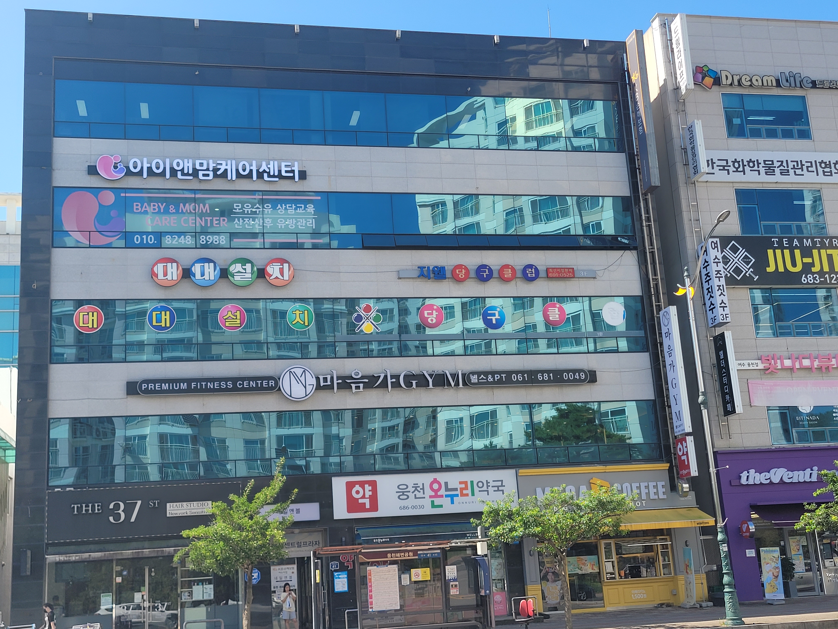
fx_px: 629
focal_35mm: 26
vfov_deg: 53.1
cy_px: 314
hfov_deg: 67.3
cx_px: 419
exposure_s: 1/1222
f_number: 1.8
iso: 40
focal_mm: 5.4
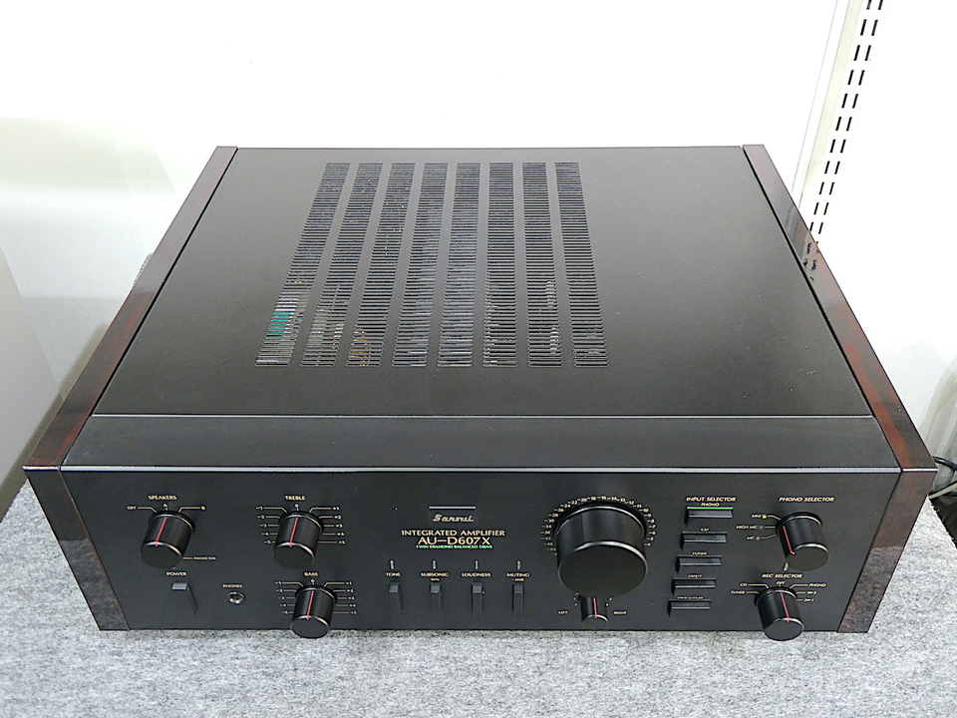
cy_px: 359
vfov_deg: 45.4
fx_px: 857
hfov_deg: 58.4
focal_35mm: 31
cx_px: 478
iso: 200
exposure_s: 1/10
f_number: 3.5
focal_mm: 5.4
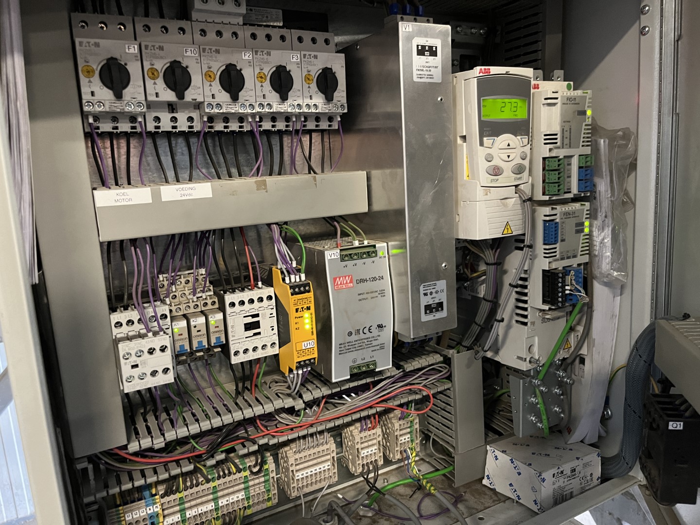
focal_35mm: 26
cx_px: 350
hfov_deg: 67.3
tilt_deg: -10.4
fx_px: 526
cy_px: 262
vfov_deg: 53.1
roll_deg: +2.4
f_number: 1.6
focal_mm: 5.1
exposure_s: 1/33
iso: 640
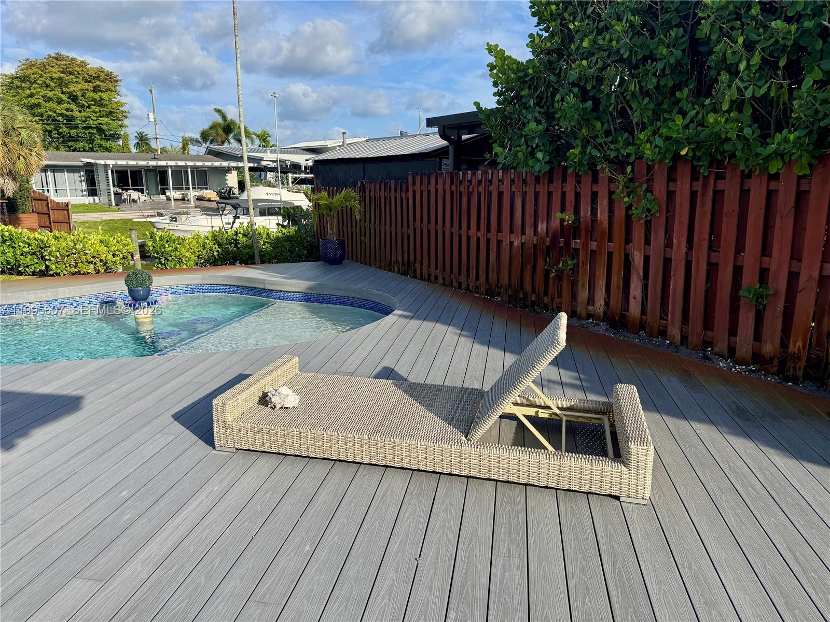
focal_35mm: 24
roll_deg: +1.1
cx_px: 415
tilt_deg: -12.6
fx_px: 575
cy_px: 311
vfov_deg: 56.8
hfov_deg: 71.6
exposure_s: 1/3802
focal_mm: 6.76
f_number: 1.78
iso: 80
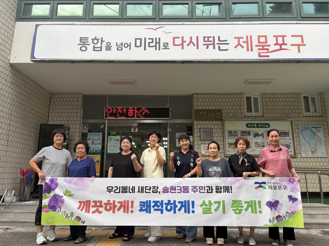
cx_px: 164
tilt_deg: +12.7
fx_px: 247
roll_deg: +0.2
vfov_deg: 53.1
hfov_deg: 67.3
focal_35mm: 26
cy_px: 123
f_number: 1.6
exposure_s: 1/121
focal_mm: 5.96
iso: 64
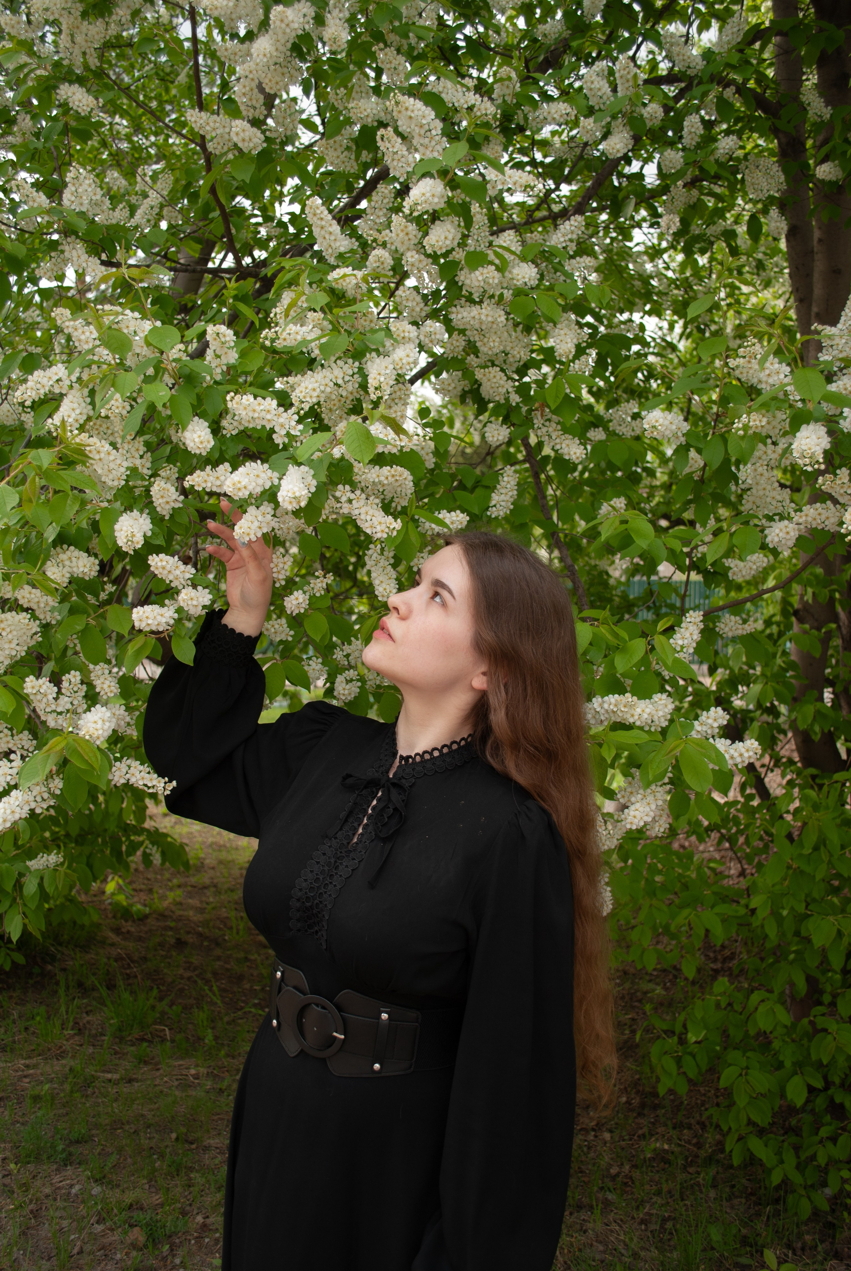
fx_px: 1167
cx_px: 426
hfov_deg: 40.1
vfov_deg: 57.2
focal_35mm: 33
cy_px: 636
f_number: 3.8
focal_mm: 22
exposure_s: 1/125
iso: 100
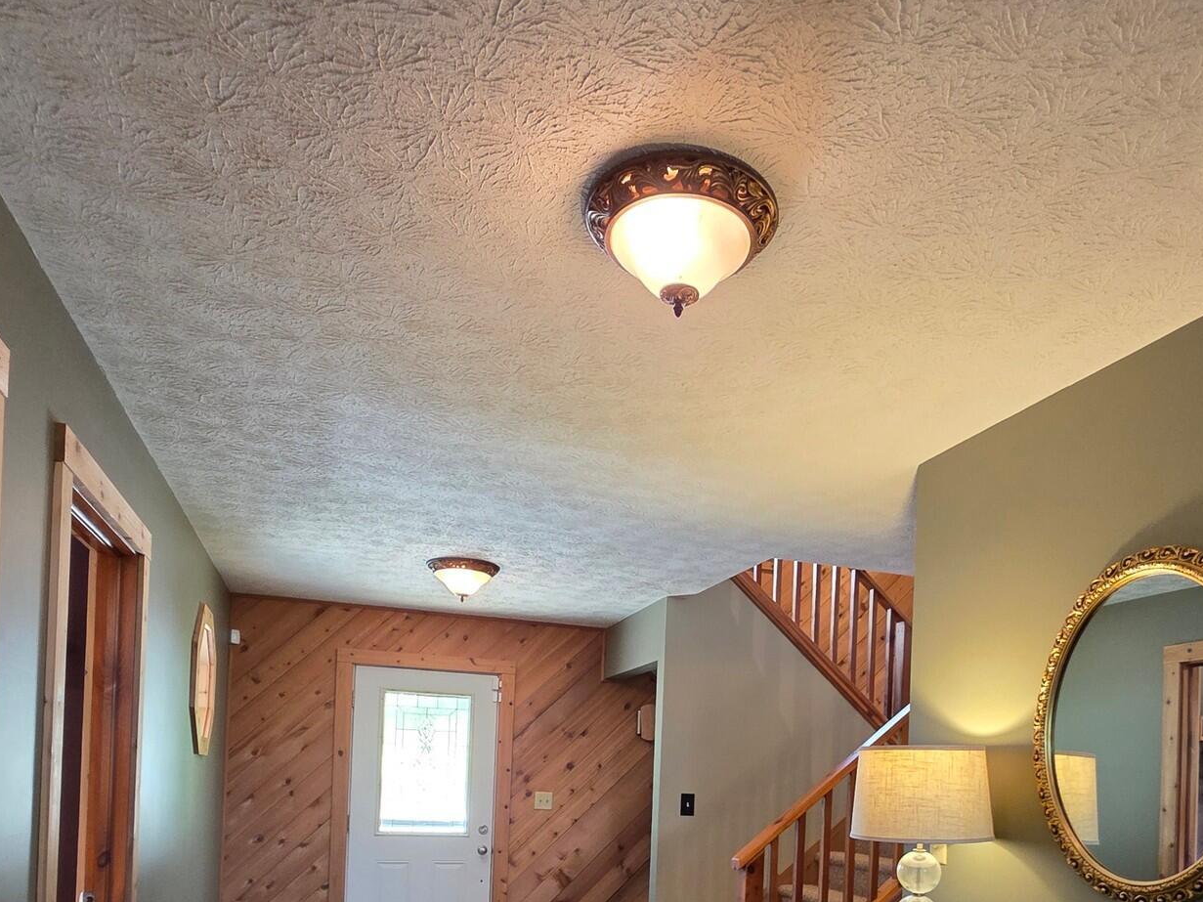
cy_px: 782
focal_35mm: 24
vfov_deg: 51.4
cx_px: 651
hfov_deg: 71.5
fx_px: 834
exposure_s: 1/60
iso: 320
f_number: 1.9
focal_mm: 2.2
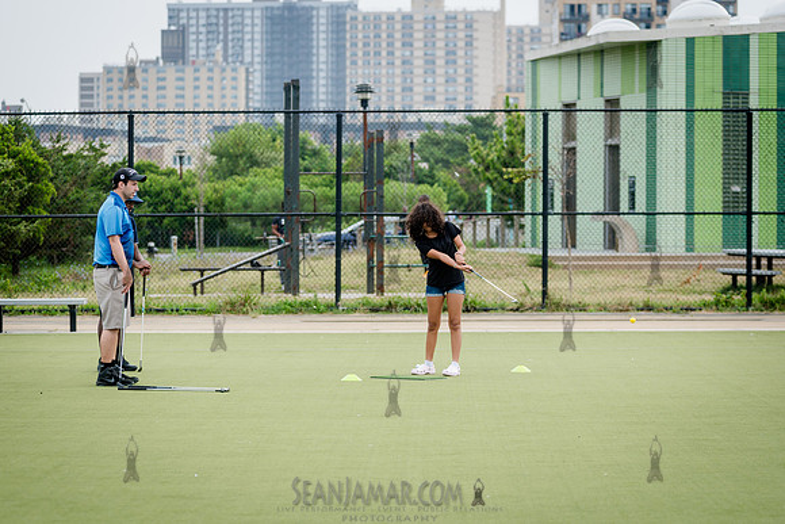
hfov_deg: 16.8
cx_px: 392
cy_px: 262
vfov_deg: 11.3
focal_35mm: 122
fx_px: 2656
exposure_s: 1/1000
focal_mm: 120
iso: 250
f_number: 4
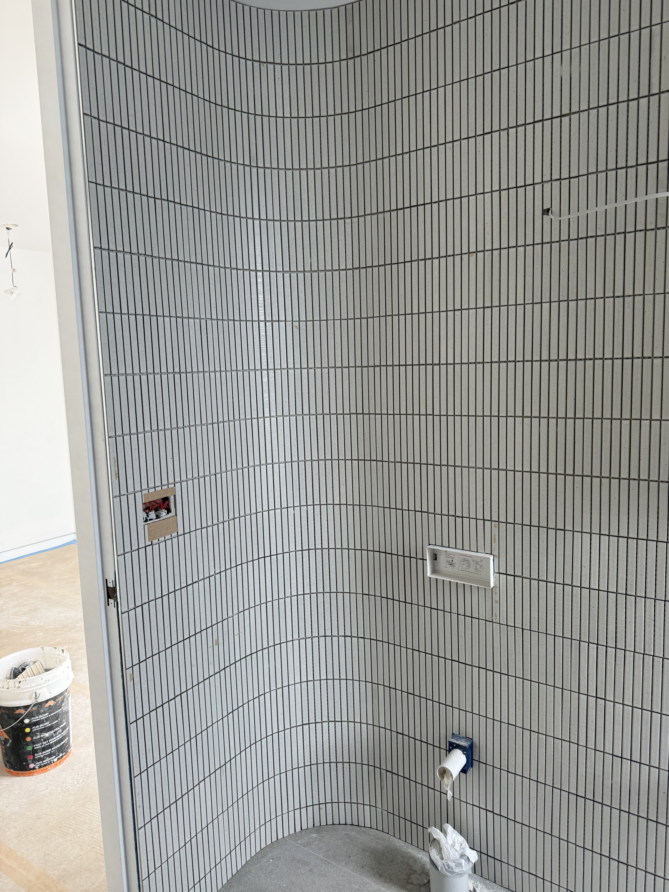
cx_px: 334
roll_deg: +2.3
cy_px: 446
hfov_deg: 56.8
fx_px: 618
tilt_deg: -7.2
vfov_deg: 71.6
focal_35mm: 24
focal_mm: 6.76
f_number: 1.78
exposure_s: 1/121
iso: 100
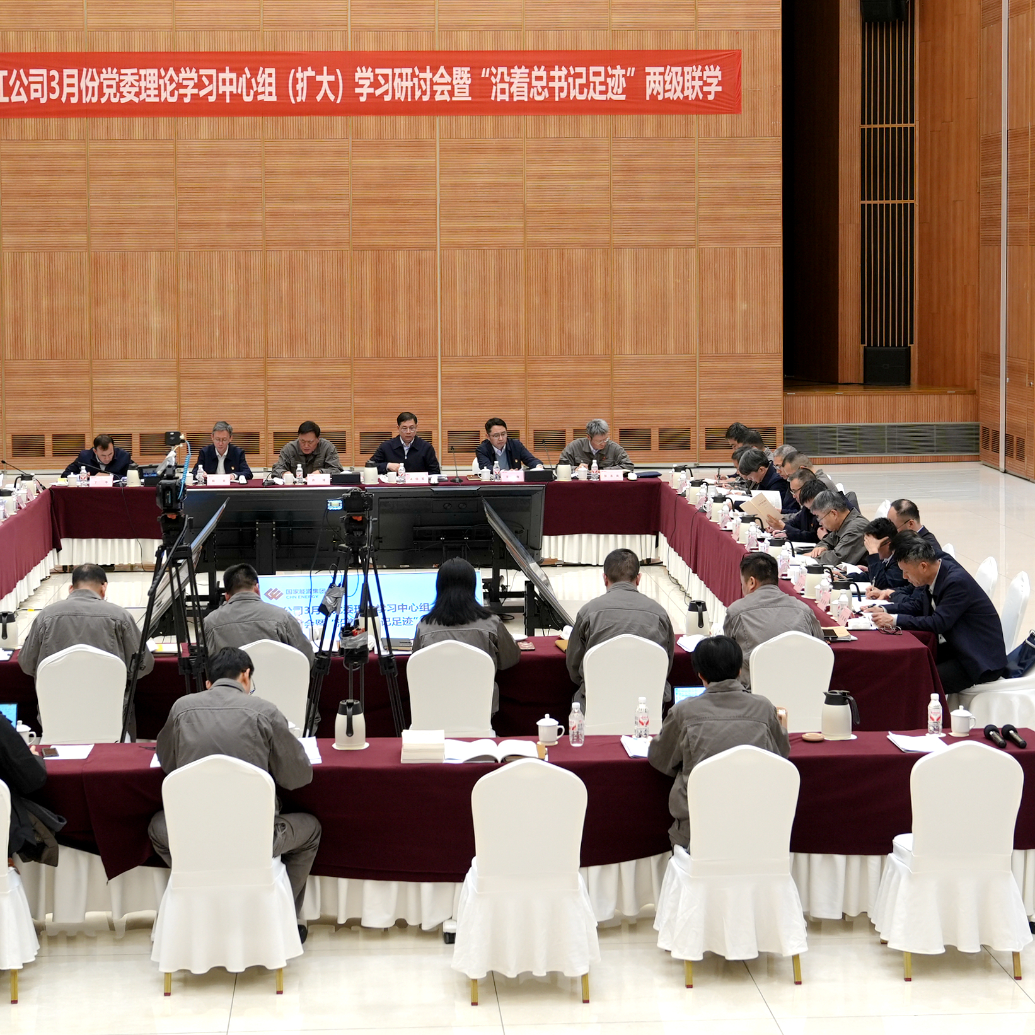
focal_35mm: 49
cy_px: 522
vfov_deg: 34.7
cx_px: 335
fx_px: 1658
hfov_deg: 34.3
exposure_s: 1/60
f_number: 4
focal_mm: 38
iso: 320
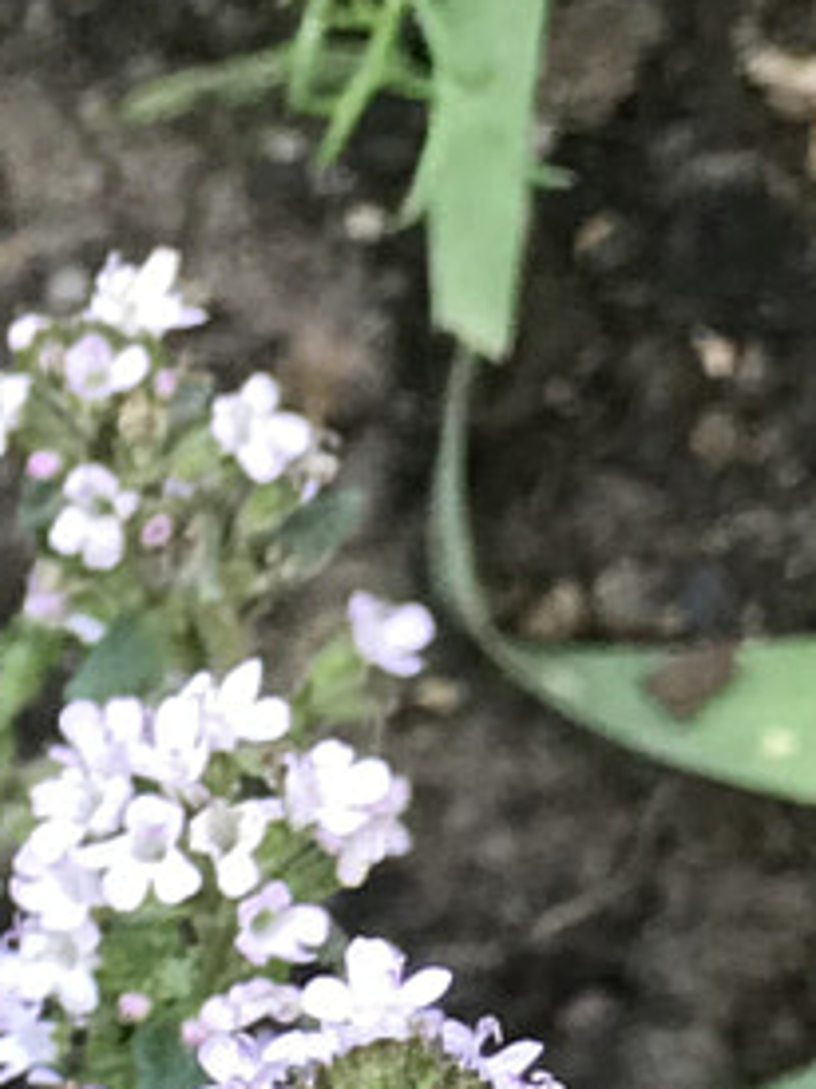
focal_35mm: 332
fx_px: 10443
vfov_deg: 5.8
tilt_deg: -61.5
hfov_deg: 4.4
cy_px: 2257
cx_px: -915
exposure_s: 1/50
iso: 25
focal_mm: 6.6
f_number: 2.8
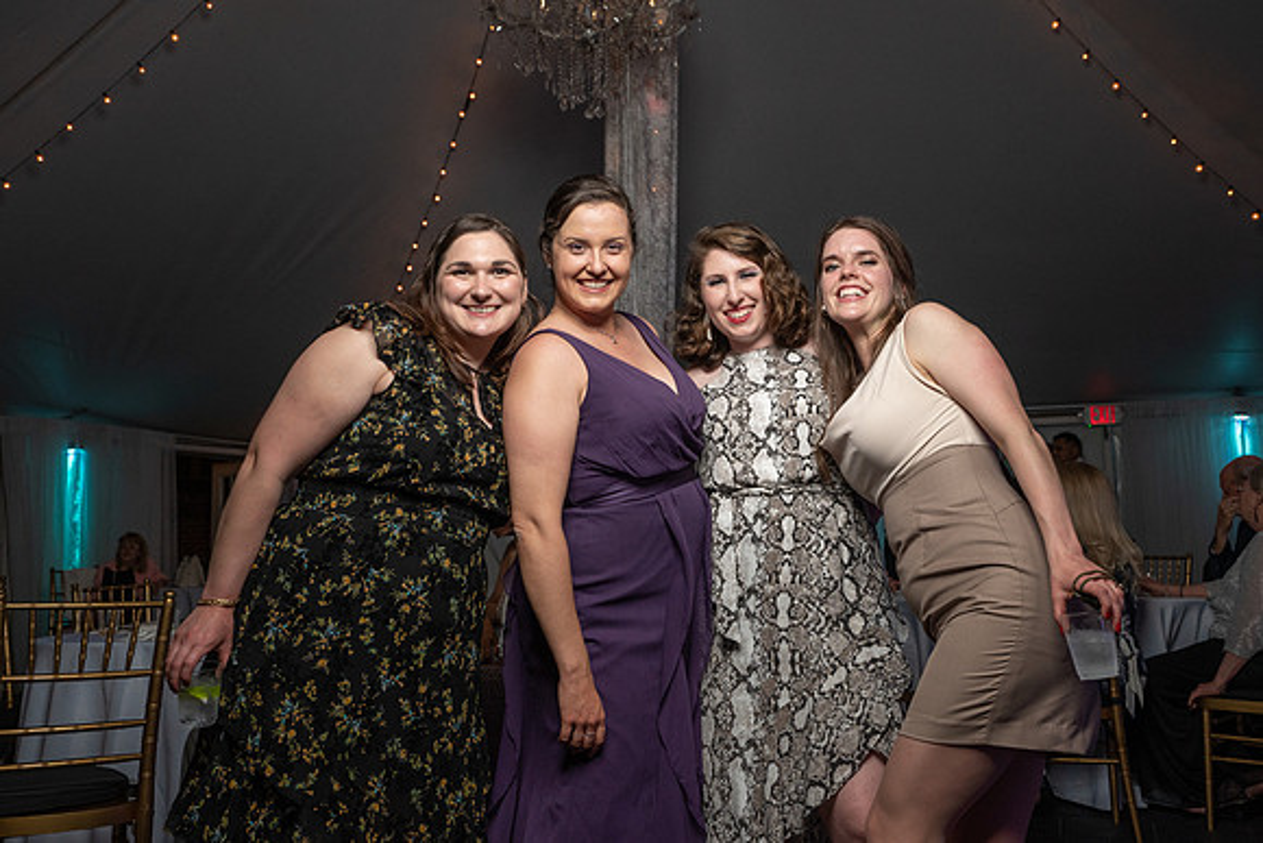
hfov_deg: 53.5
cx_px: 656
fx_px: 1253
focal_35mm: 36
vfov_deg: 37.1
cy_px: 381
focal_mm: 31
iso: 1600
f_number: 5.6
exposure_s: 1/200
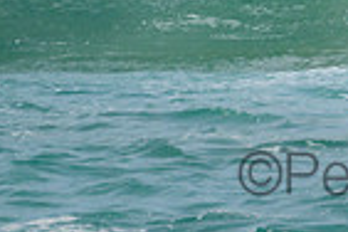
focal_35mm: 3289
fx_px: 31791
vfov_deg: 0.4
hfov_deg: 0.6
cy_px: -236
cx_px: 429
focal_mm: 800
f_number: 11
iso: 1000
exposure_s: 1/2000
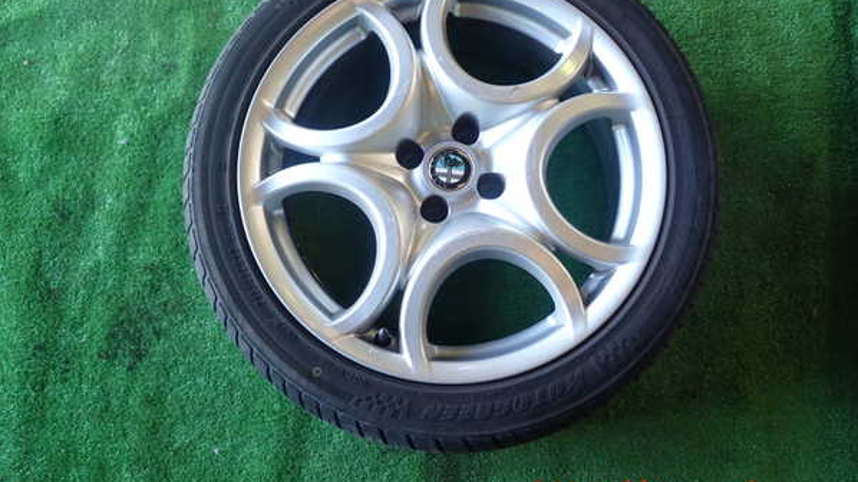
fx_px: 796
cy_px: 191
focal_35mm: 35
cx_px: 429
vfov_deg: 33.6
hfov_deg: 56.6
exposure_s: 1/50
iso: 200
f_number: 2.4
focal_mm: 5.79
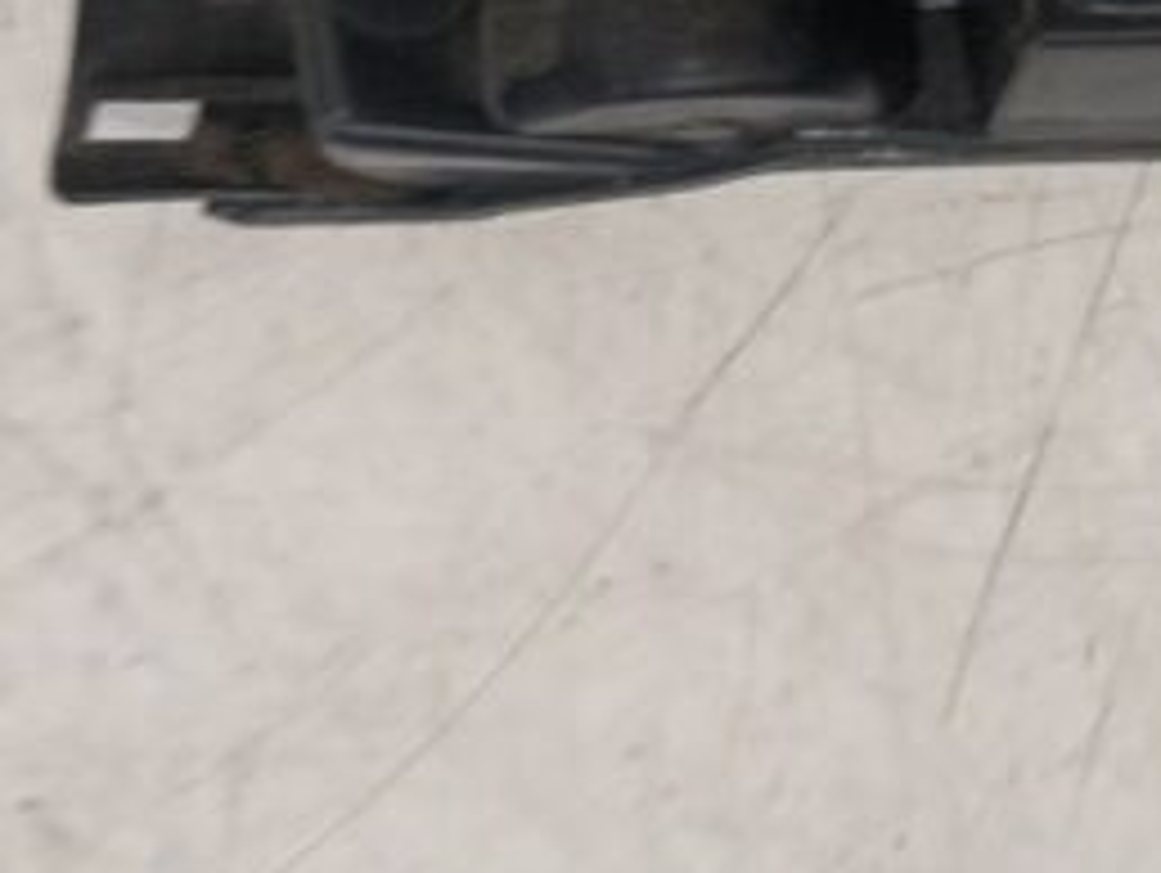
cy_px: -268
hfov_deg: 25.0
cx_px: 999
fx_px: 2551
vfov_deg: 18.1
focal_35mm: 76
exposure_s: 1/33.3
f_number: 1.8
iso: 529
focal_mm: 4.22
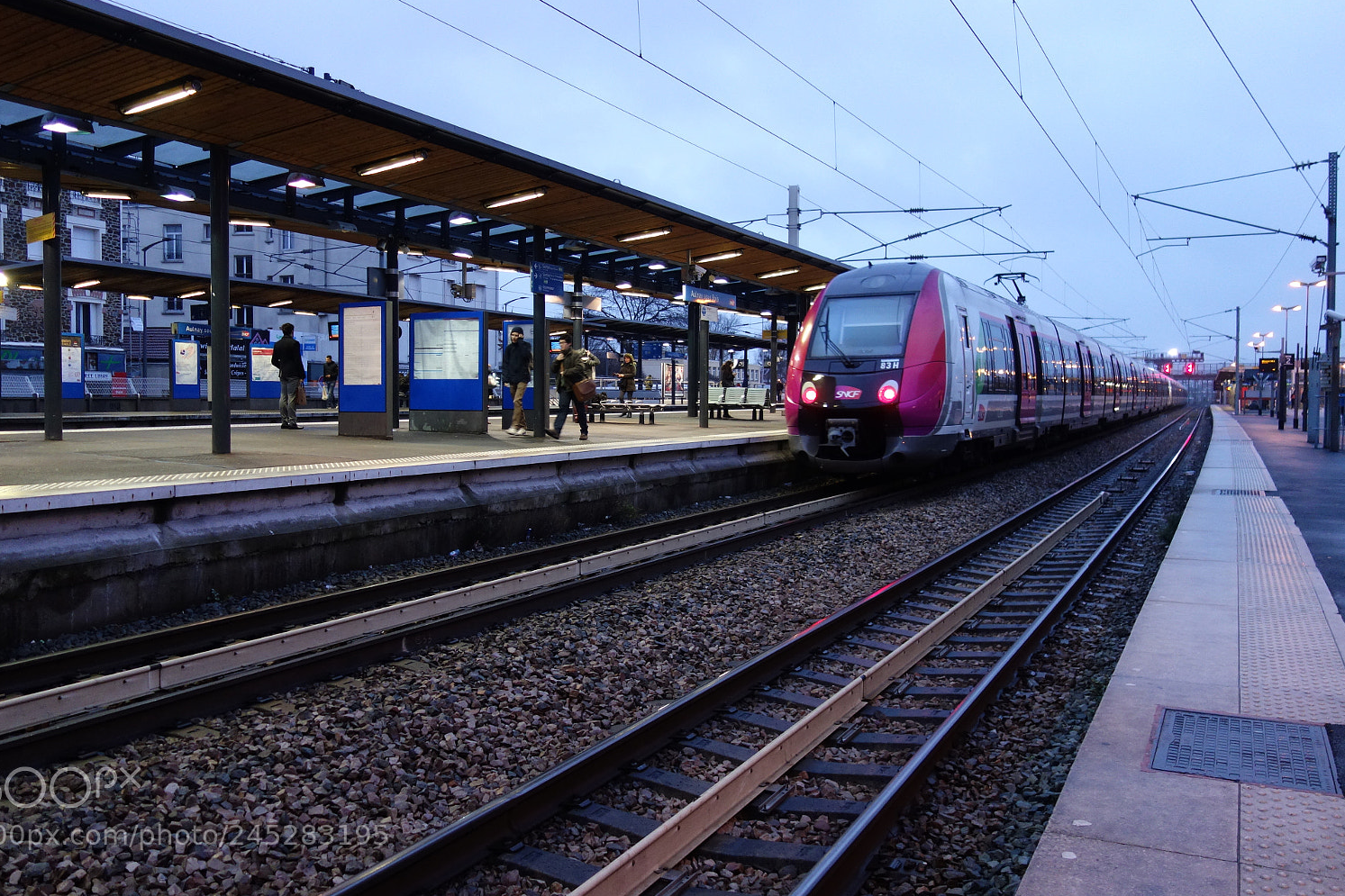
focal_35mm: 30
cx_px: 638
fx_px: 1121
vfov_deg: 43.6
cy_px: 426
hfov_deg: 61.9
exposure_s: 1/40
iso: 400
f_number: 1.8
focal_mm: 10.4
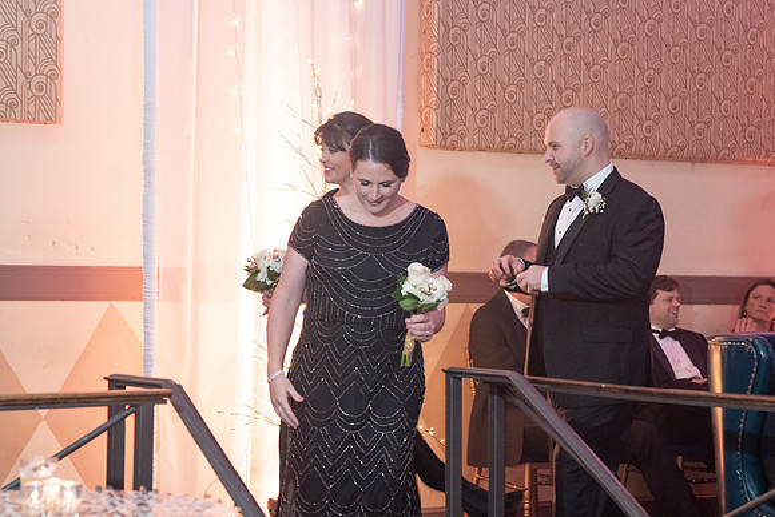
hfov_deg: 23.8
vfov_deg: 16.0
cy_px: 269
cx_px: 354
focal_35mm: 85
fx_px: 1835
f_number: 4
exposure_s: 1/100
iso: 4000
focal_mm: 70
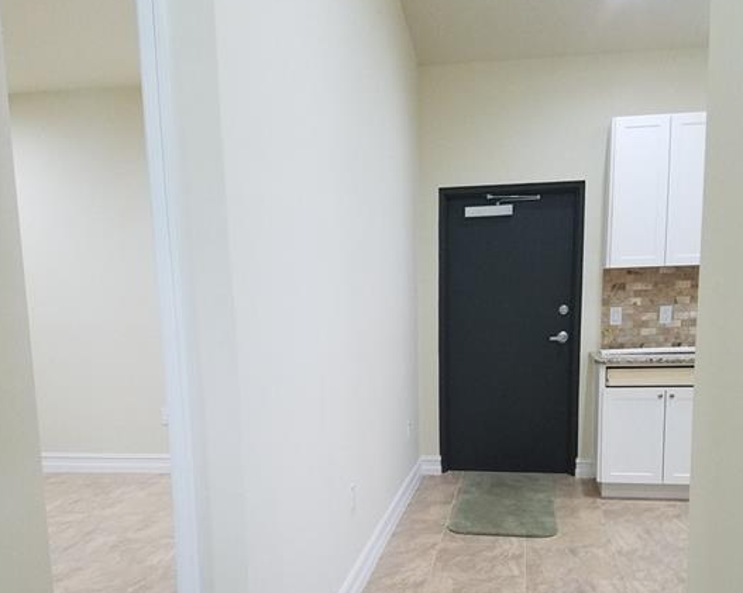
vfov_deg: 39.2
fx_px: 813
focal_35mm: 37
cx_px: 385
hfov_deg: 49.1
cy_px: 431
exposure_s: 1/60
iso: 200
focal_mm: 4.2
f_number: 1.7
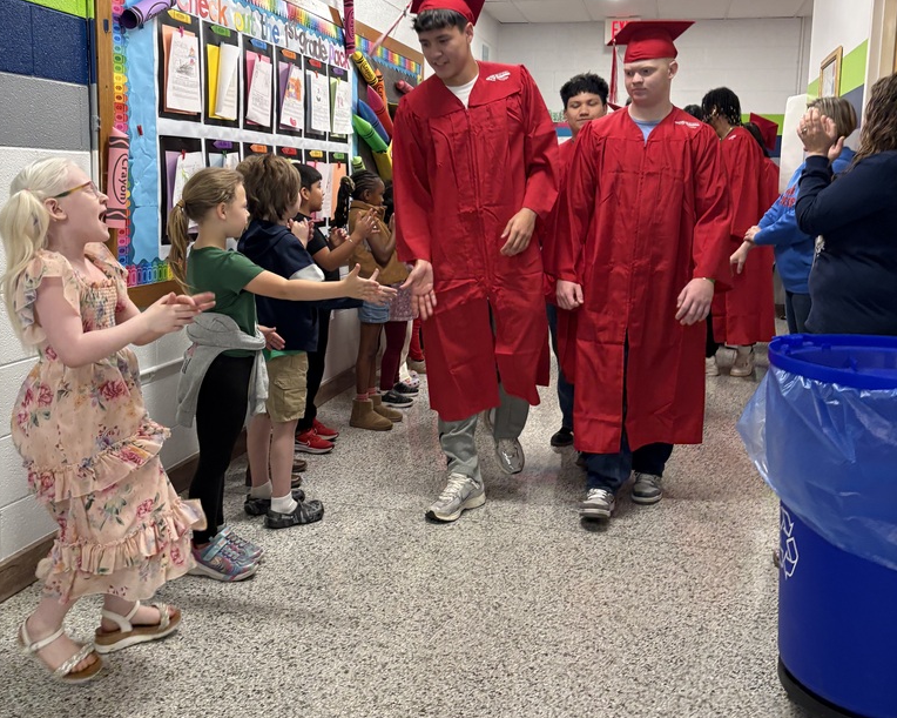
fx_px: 903
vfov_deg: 43.1
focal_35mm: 34
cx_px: 447
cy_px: 282
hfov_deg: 52.8
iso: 160
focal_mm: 5.96
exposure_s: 1/60
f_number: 1.6
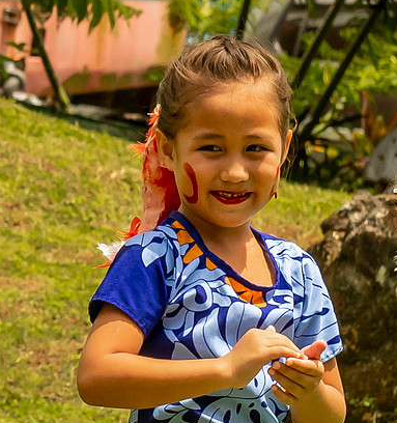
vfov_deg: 3.2
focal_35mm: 559
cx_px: -377
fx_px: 7494
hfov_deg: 3.0
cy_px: 151
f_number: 8
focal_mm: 70
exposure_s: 1/320
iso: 400
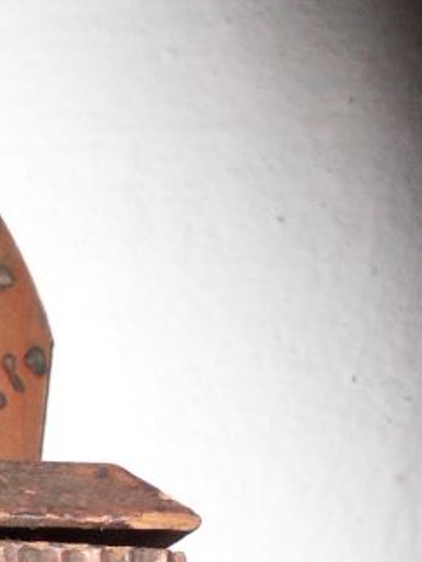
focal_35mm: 89
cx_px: -325
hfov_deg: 14.7
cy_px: 971
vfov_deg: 18.1
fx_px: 1447
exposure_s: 1/30
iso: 200
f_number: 3.3
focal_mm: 4.2
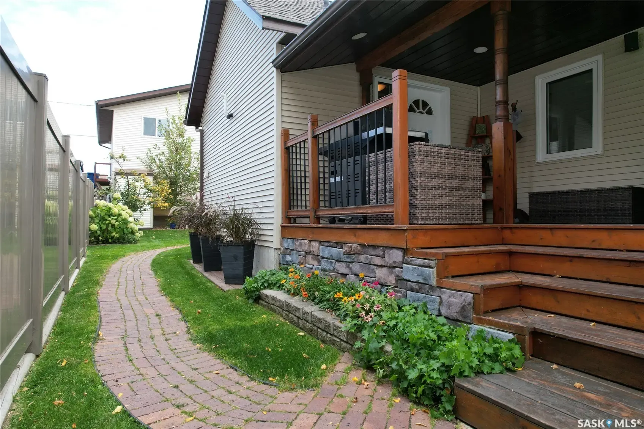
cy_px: 214
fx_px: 393
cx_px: 322
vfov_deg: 57.2
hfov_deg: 78.6
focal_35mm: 22
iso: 100
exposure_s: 1/250
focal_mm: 8.38
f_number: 2.8
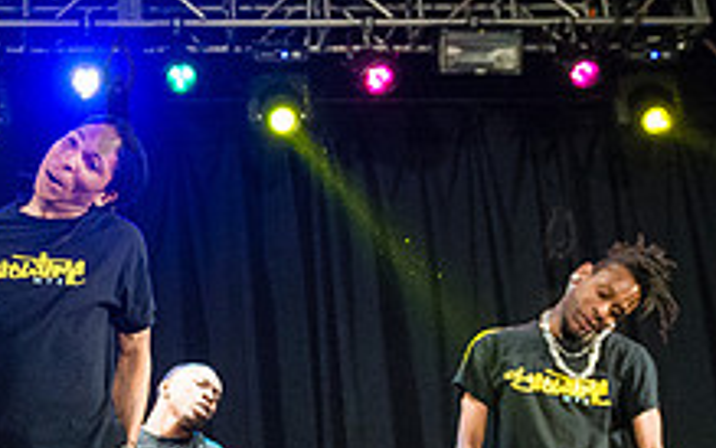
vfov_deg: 17.0
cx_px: 138
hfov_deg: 26.6
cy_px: 376
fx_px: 1483
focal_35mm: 76
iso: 4000
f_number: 2.8
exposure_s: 1/1000
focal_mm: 24
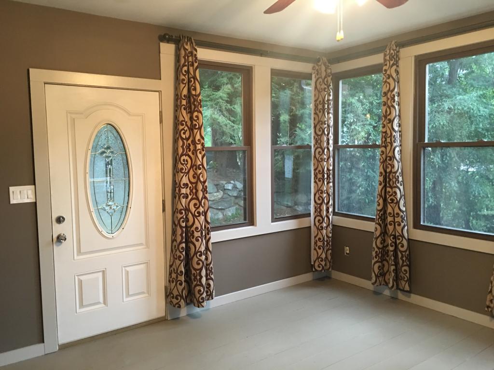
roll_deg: +0.7
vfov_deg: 48.2
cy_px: 185
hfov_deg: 61.7
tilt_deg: -2.2
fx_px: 414
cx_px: 247
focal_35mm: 29
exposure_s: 1/10
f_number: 2.2
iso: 100
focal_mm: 4.15
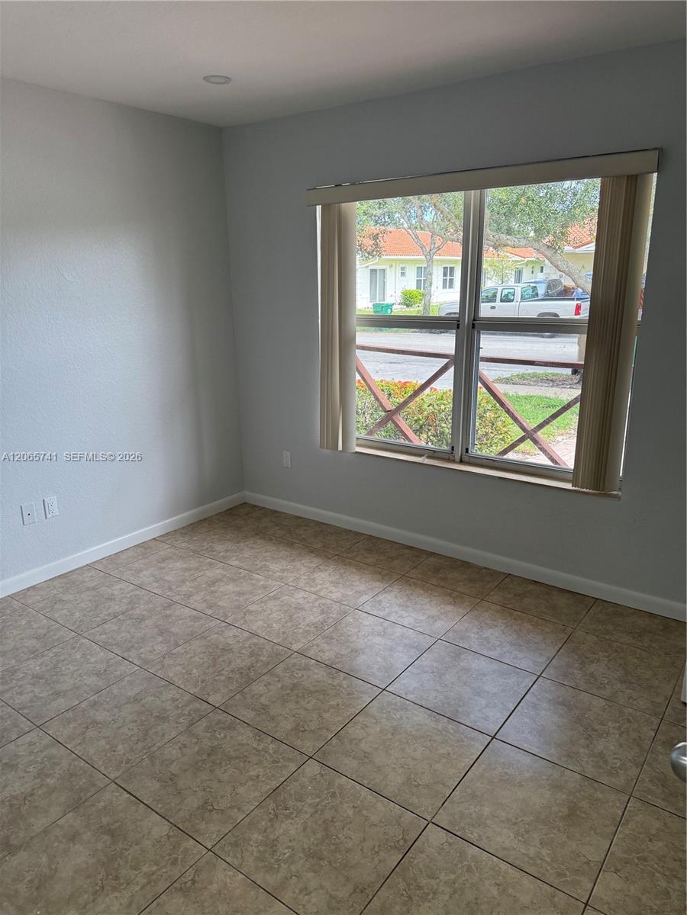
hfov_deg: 56.8
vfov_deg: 71.6
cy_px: 458
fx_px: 635
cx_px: 344
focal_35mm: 24
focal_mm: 6.76
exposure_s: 1/215
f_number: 1.78
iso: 160
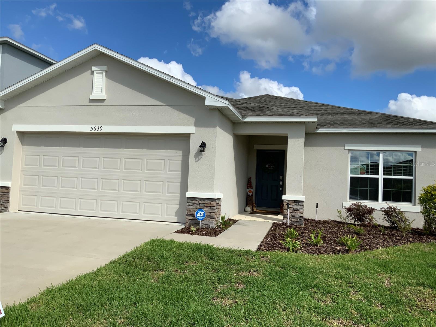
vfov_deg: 48.2
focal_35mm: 29
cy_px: 164
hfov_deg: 61.7
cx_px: 218
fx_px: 365
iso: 16
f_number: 1.8
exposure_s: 1/2141
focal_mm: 3
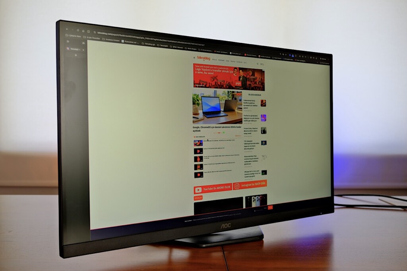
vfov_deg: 37.8
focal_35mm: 35
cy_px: 136
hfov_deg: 54.4
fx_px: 396
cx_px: 204
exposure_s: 1/58
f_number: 4
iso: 320
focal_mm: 23.5
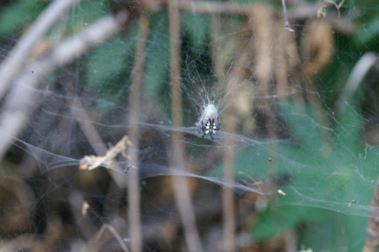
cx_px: 190
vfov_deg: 9.1
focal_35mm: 150
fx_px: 1577
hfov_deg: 13.7
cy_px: 126
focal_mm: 100
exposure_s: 1/45
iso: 400
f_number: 6.7
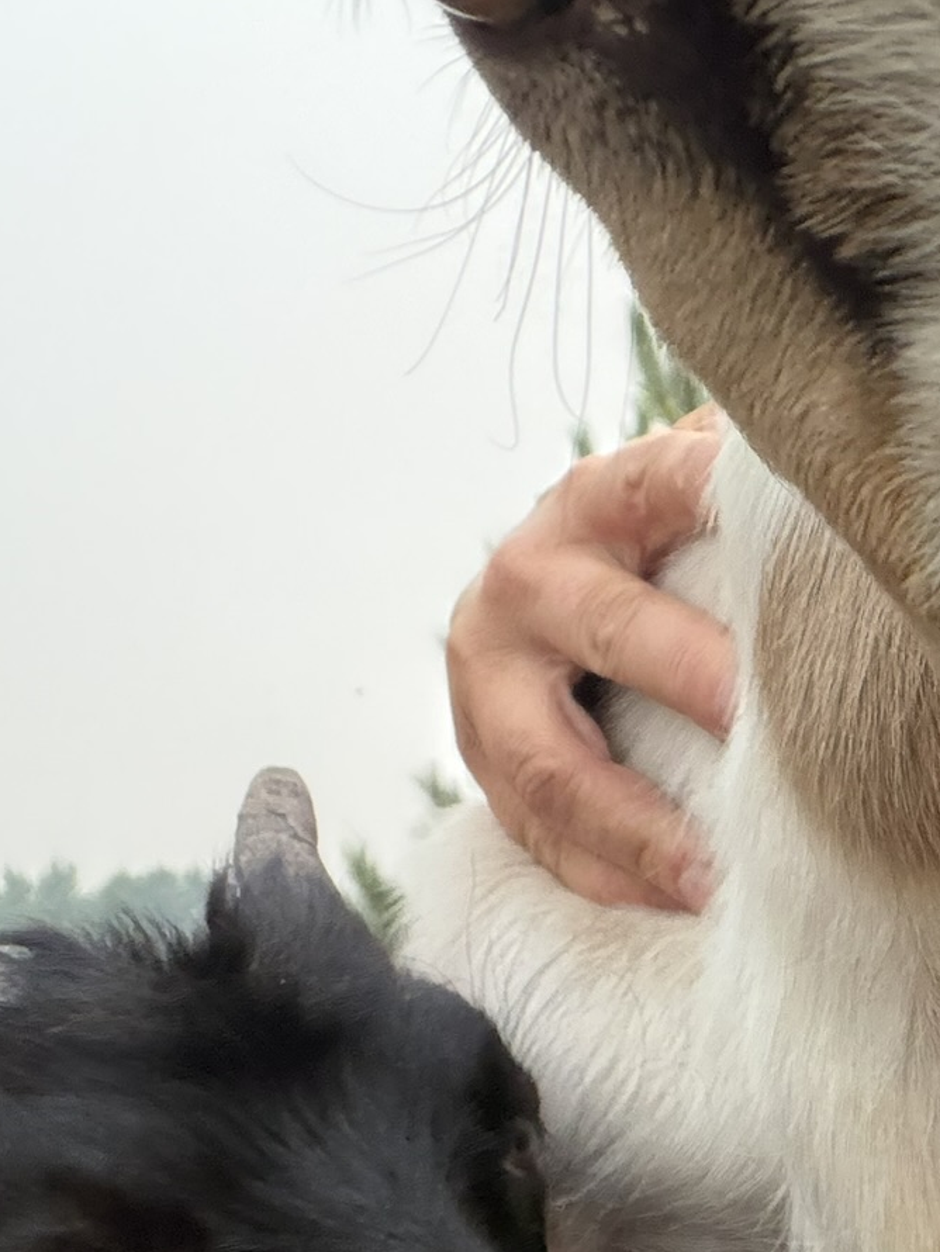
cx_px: 927
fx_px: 2497
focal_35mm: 69
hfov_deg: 20.7
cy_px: 594
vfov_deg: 28.2
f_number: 1.9
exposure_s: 1/183
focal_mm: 2.71
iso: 32
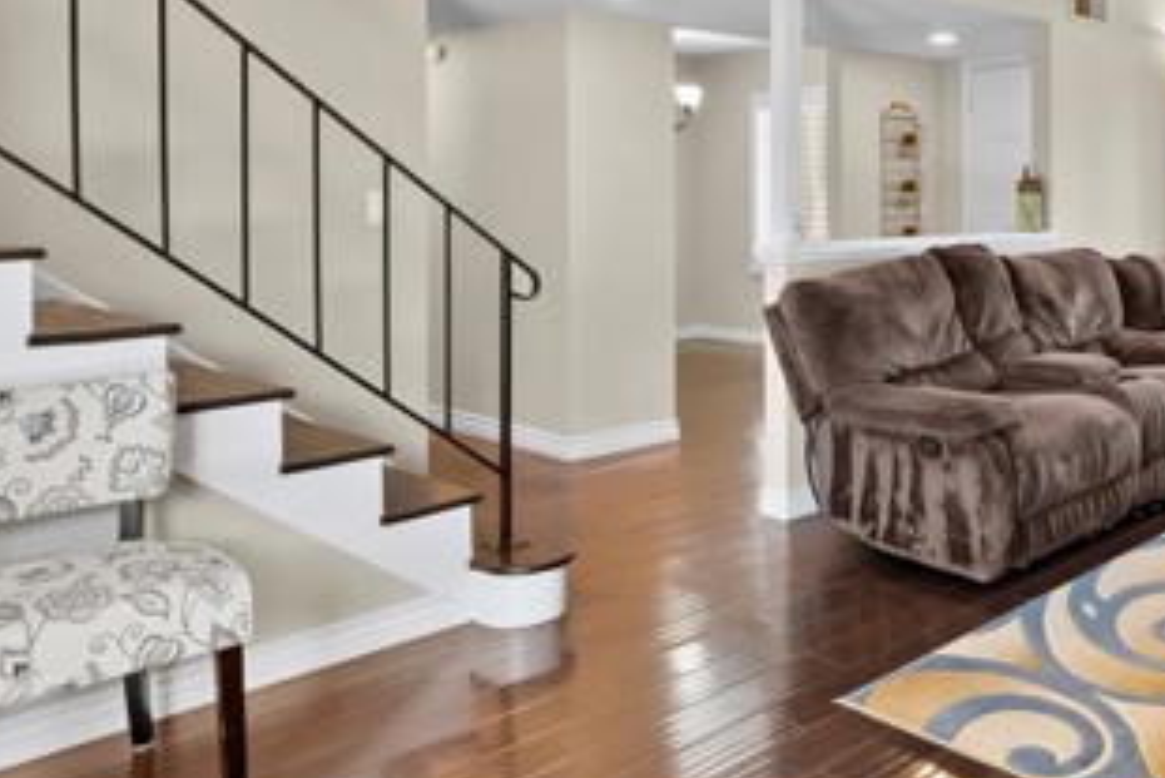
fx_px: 1068
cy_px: 194
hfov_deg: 53.6
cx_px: 921
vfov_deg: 38.9
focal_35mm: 33
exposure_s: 1/13
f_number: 9
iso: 2000
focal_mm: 16
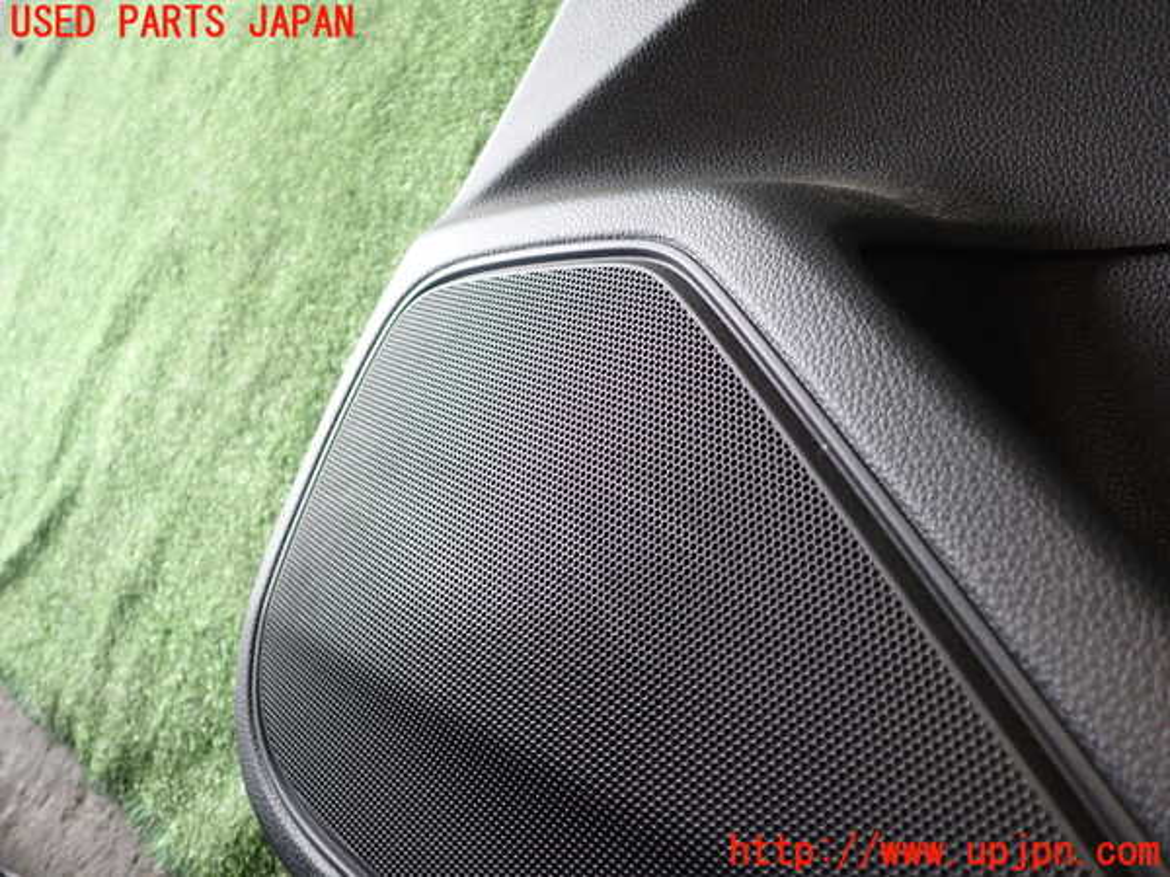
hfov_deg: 60.0
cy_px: 438
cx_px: 585
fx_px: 1014
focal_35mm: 30
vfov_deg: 46.8
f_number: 2.3
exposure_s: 1/40
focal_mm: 5.4
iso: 200
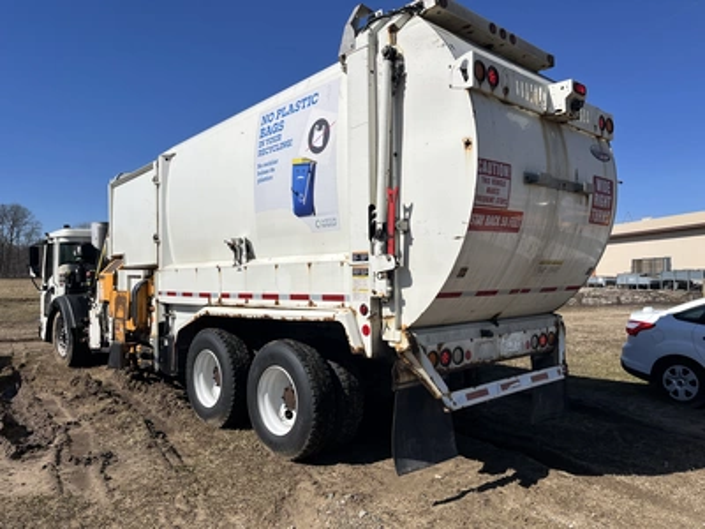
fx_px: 530
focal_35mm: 26
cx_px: 352
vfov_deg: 53.1
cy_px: 264
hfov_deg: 67.3
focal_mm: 5.1
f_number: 1.6
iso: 50
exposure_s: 1/9091
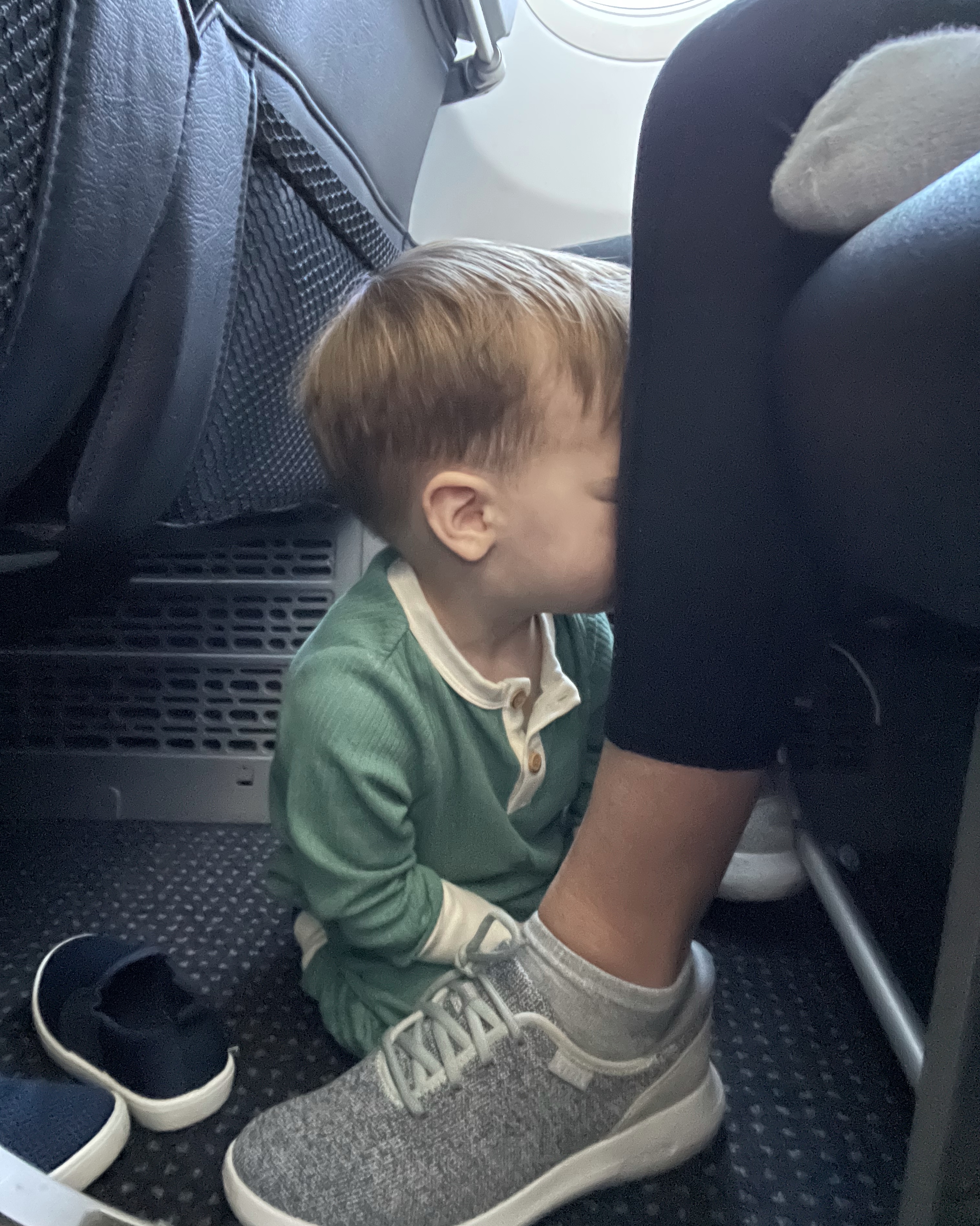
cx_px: 490
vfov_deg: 70.3
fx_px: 870
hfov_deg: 58.8
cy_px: 634
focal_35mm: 24
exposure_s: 1/15
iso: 2000
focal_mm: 2.71
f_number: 2.2
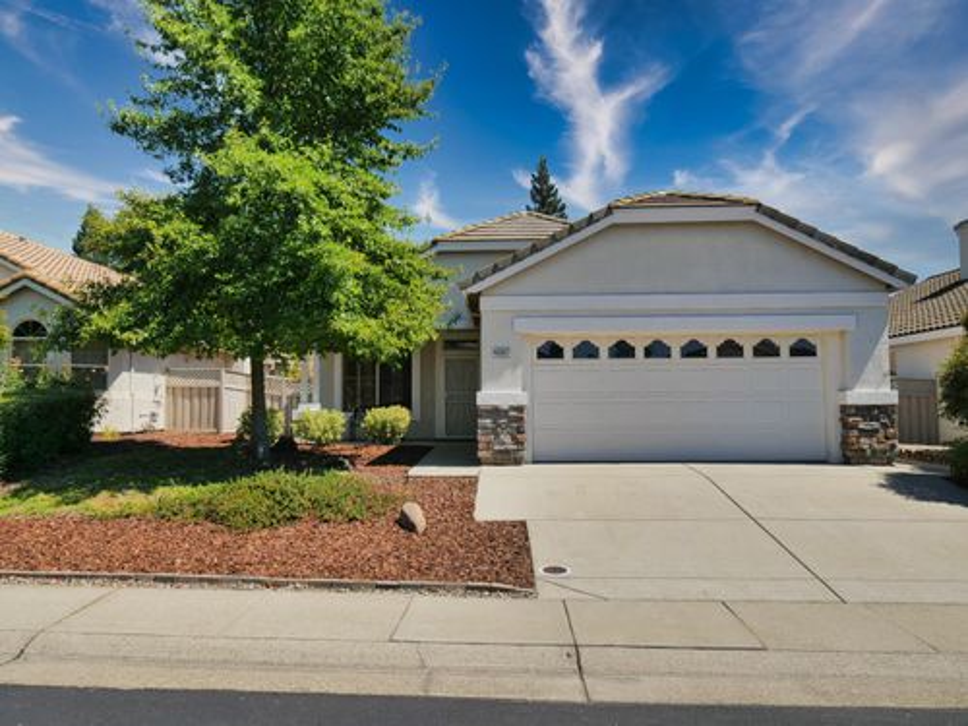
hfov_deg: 63.4
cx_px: 484
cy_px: 363
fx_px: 783
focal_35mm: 28
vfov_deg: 49.7
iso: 100
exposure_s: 1/1300
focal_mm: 14
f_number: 4
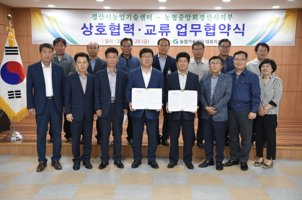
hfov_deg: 46.5
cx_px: 151
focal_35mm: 42
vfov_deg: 31.8
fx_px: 352
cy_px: 100
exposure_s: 1/60
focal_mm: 42
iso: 500
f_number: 4
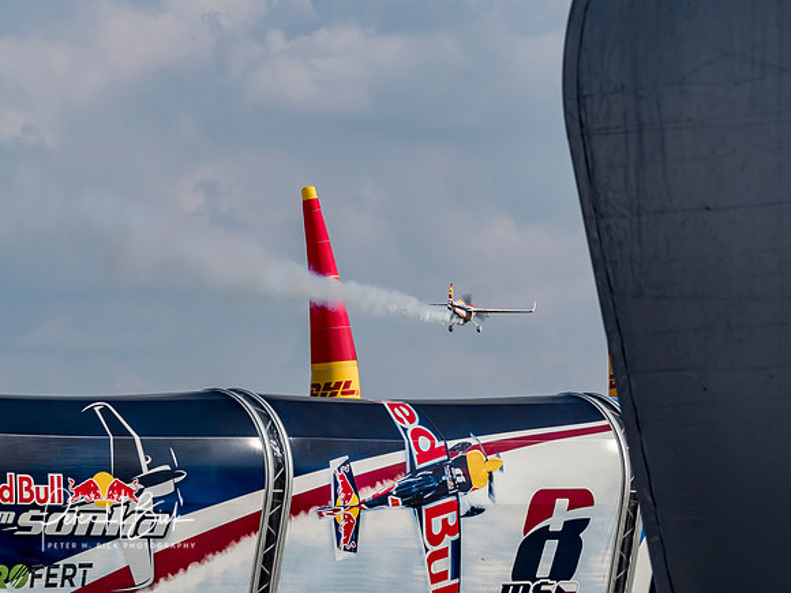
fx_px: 9620
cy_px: 296
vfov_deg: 3.5
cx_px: 396
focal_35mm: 421
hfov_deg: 4.7
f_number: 11
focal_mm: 210
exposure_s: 1/500
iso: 200
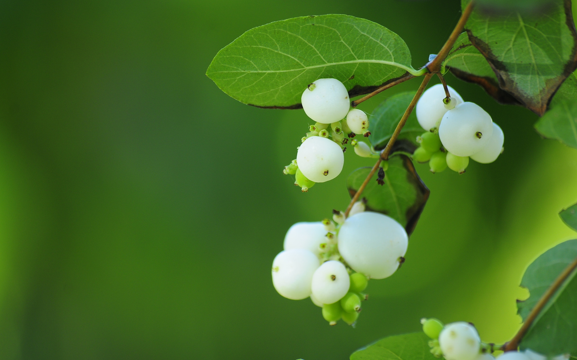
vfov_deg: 3.9
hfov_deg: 6.2
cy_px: 170
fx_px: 5300
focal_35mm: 337
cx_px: 288
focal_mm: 220
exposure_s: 1/160
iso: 200
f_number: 5.6
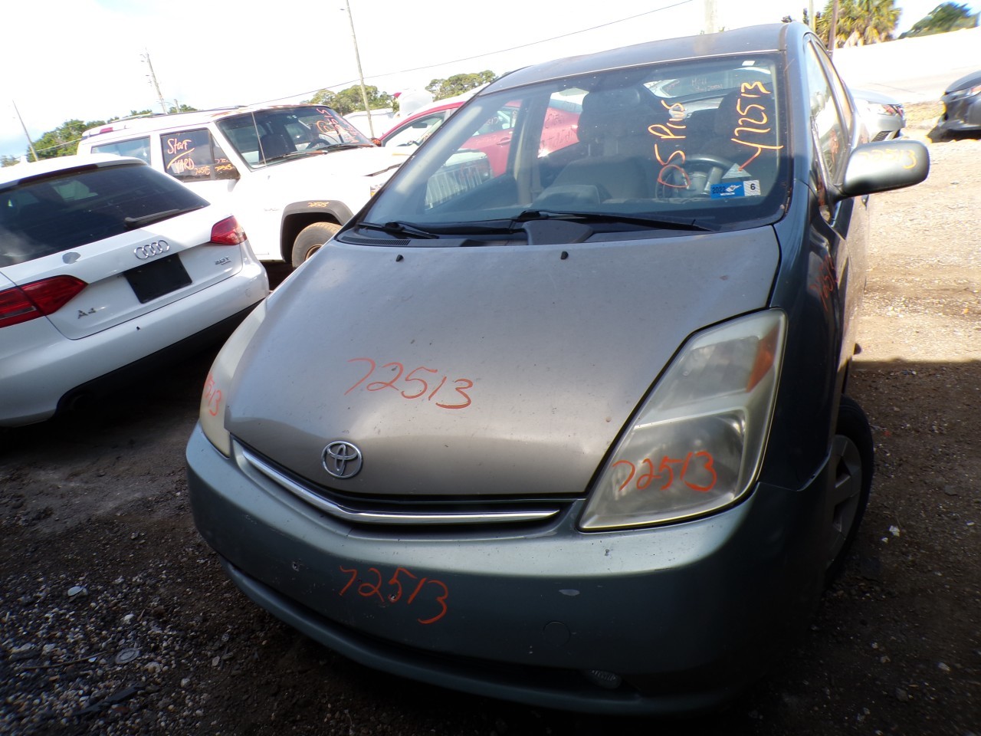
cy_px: 368
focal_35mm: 24
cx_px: 490
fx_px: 680
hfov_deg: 71.6
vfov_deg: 56.8
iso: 100
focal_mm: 4.3
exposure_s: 1/240
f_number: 4.4
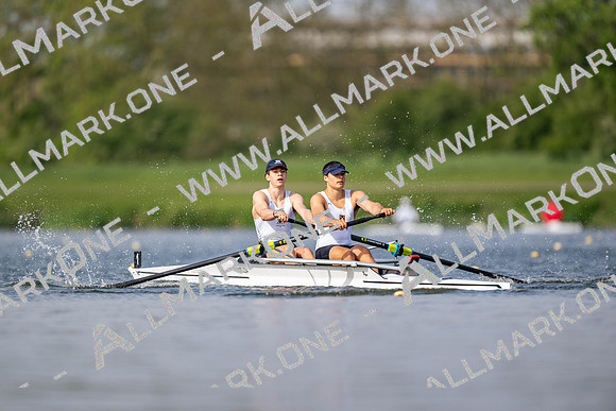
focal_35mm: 600
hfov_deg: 3.4
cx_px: 308
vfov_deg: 2.3
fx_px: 10269
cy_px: 206
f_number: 4
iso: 280
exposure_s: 1/2500
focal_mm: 600
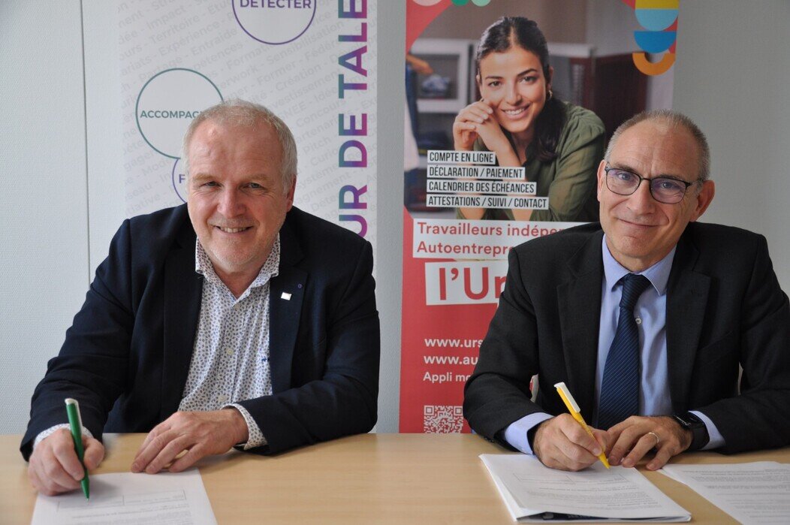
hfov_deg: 43.6
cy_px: 262
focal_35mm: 45
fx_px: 986
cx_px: 395
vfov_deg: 29.8
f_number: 4.2
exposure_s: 1/60
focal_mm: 30
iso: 500
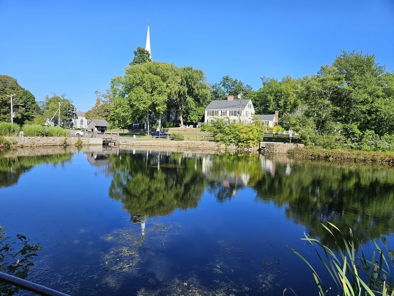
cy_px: 148
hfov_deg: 73.9
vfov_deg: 58.9
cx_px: 197
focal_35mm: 23
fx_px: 262
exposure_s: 1/1297
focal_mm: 5.4
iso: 25
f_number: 1.8
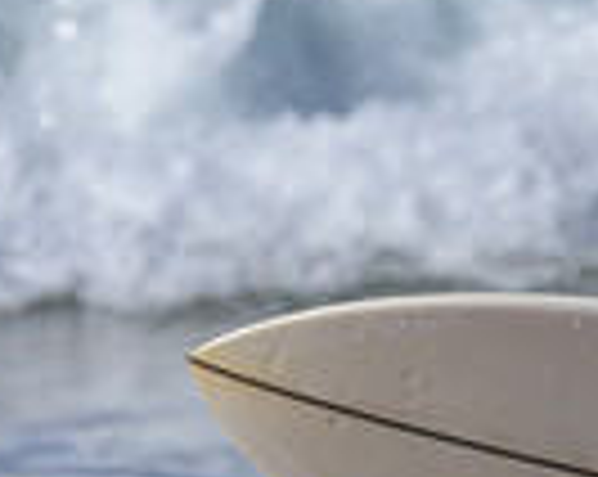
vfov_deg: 0.4
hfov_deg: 0.5
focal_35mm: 3727
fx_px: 65866
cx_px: 642
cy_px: 629
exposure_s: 1/2000
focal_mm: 800
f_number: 6.3
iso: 250
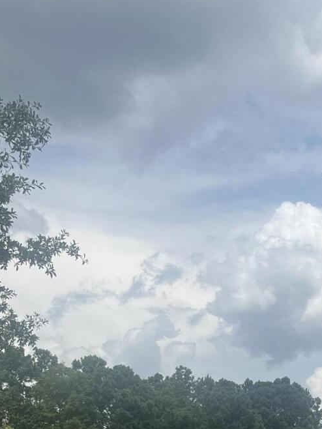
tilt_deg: +3.2
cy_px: 477
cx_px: 403
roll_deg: -1.6
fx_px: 979
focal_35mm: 79
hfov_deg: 17.6
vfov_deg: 23.2
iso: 50
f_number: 1.6
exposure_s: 1/5556
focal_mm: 5.1
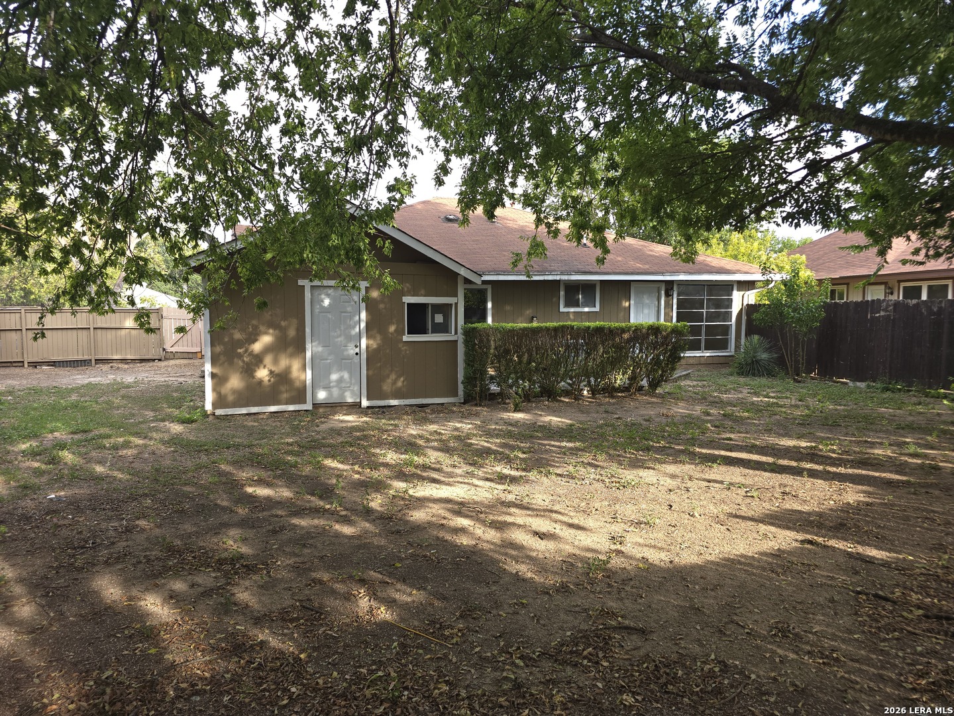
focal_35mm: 23
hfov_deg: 73.9
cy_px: 358
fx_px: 634
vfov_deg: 58.9
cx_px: 477
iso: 25
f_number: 1.7
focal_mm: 6.3
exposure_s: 1/120
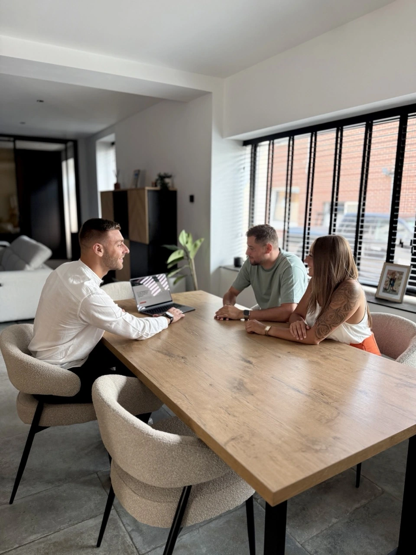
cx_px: 208
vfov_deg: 71.6
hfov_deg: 56.8
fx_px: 385
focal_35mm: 24
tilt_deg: -10.0
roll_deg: -0.9
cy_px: 278
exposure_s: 1/226
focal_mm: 6.76
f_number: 1.78
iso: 160
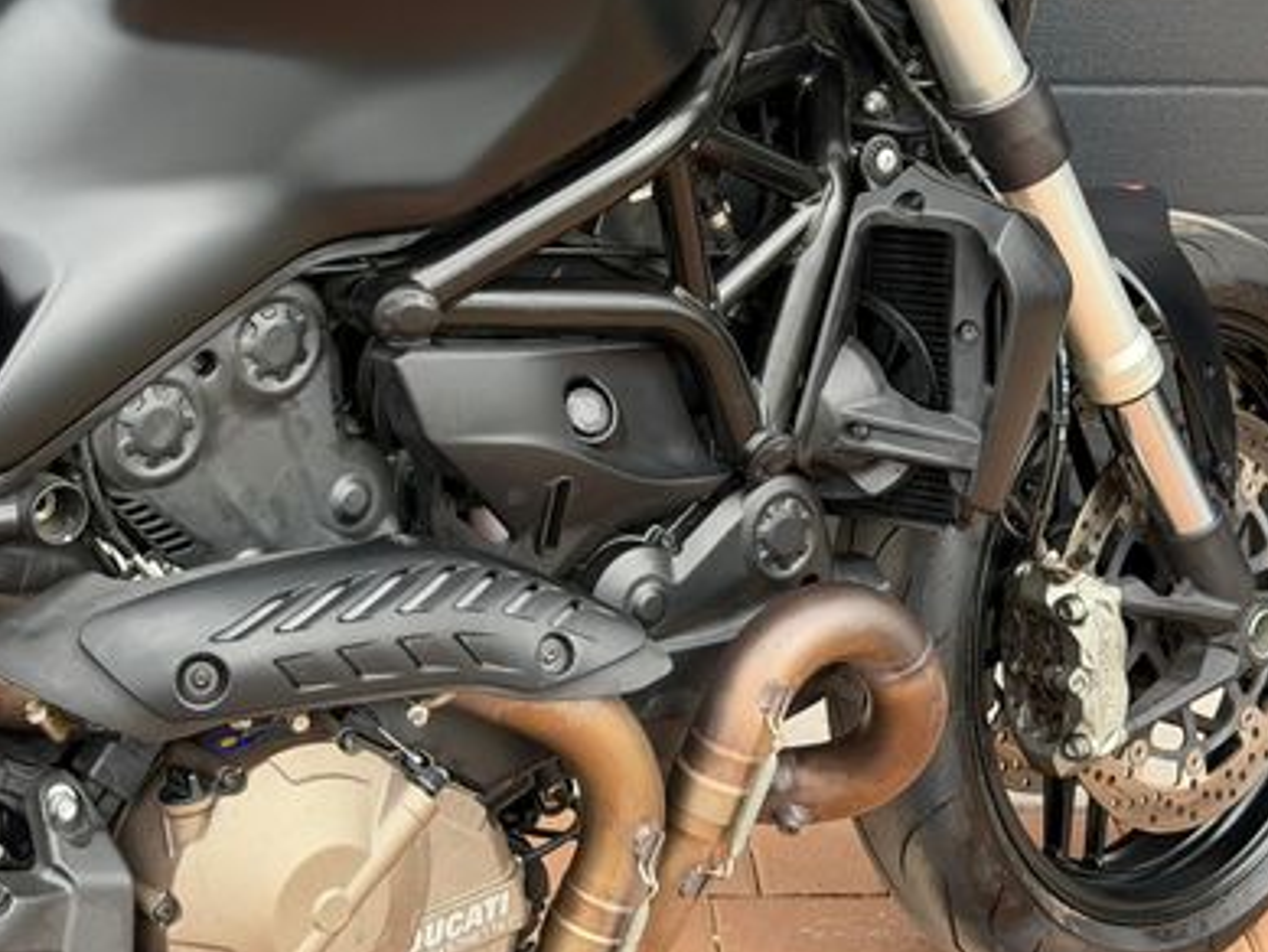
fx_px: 2895
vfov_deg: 18.5
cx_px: 456
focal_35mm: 79
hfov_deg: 24.6
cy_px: 231
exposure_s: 1/681
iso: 80
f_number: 1.78
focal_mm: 6.76
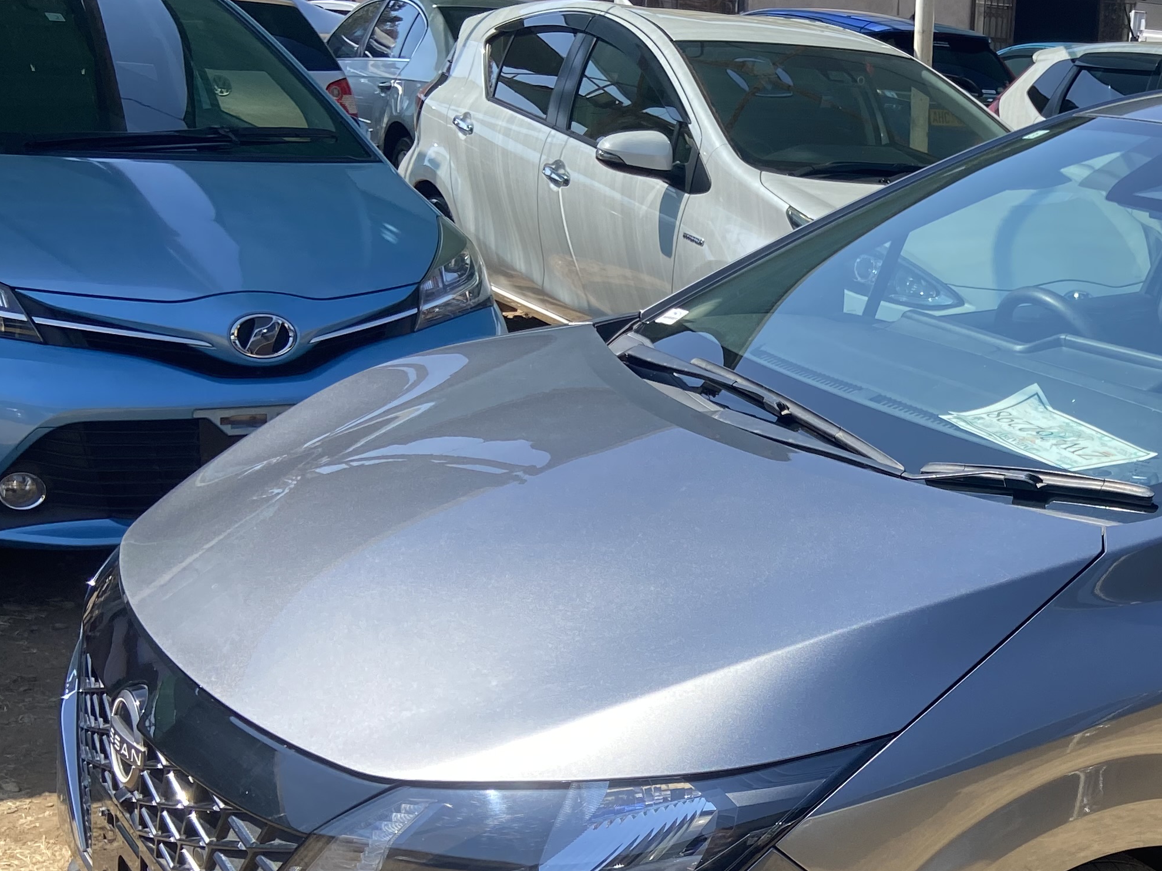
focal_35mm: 53
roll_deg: -5.2
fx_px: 1779
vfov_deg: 27.2
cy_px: 629
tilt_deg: -18.2
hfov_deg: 33.8
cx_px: 1097
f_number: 1.8
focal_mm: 4.25
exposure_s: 1/1412
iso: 32
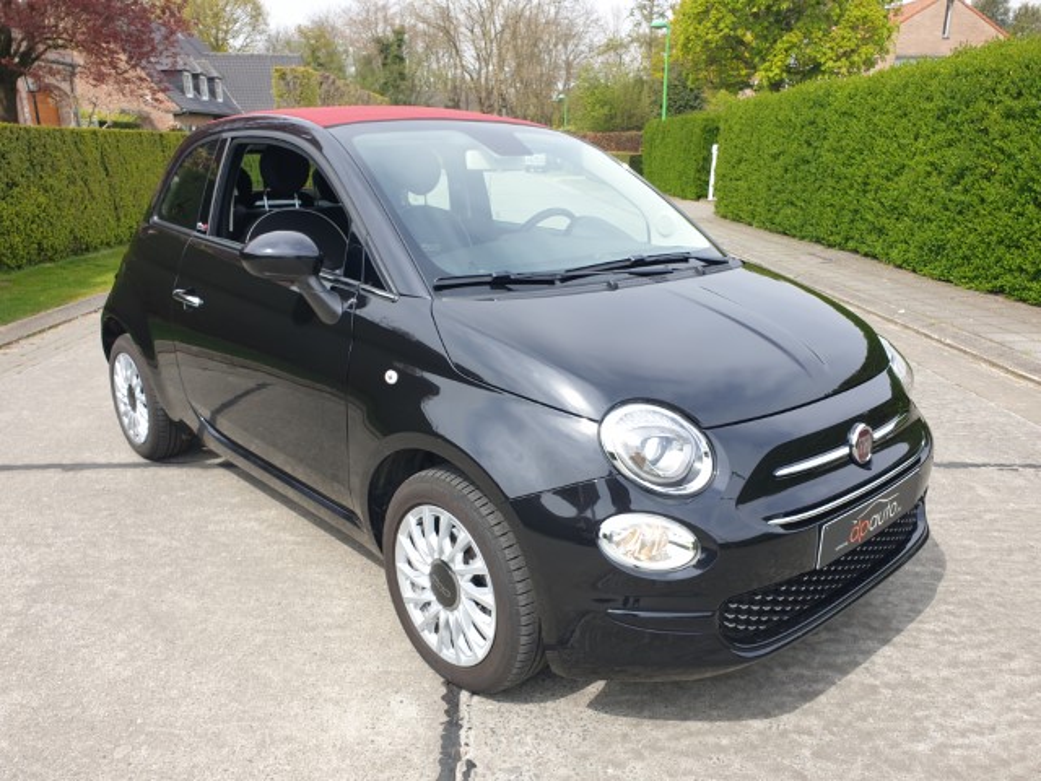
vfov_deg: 53.1
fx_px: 782
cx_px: 520
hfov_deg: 67.3
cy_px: 390
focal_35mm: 26
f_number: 2.4
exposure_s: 1/662
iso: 50
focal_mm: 4.3
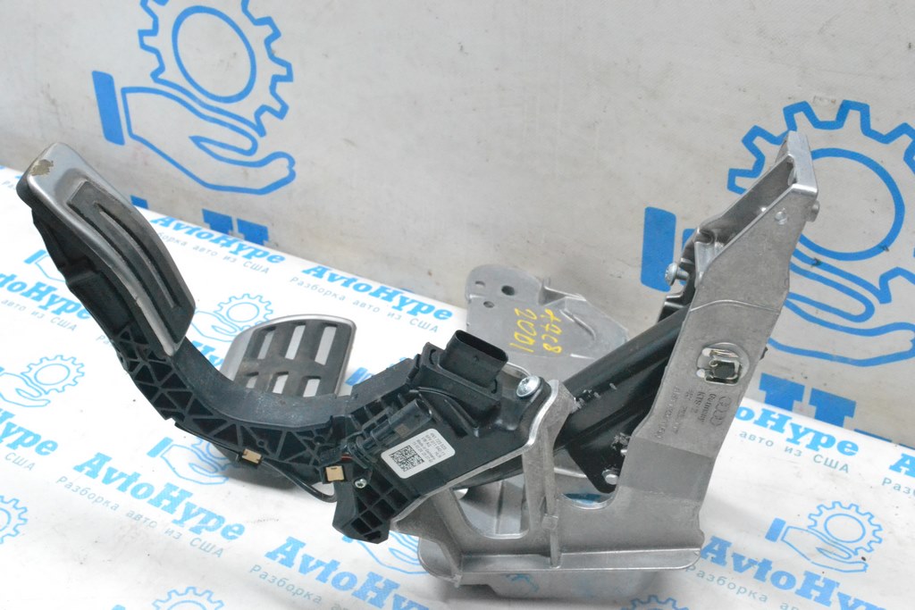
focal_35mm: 51
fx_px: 1296
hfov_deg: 38.9
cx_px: 458
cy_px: 305
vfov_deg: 26.5
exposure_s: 1/125
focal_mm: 34
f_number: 10
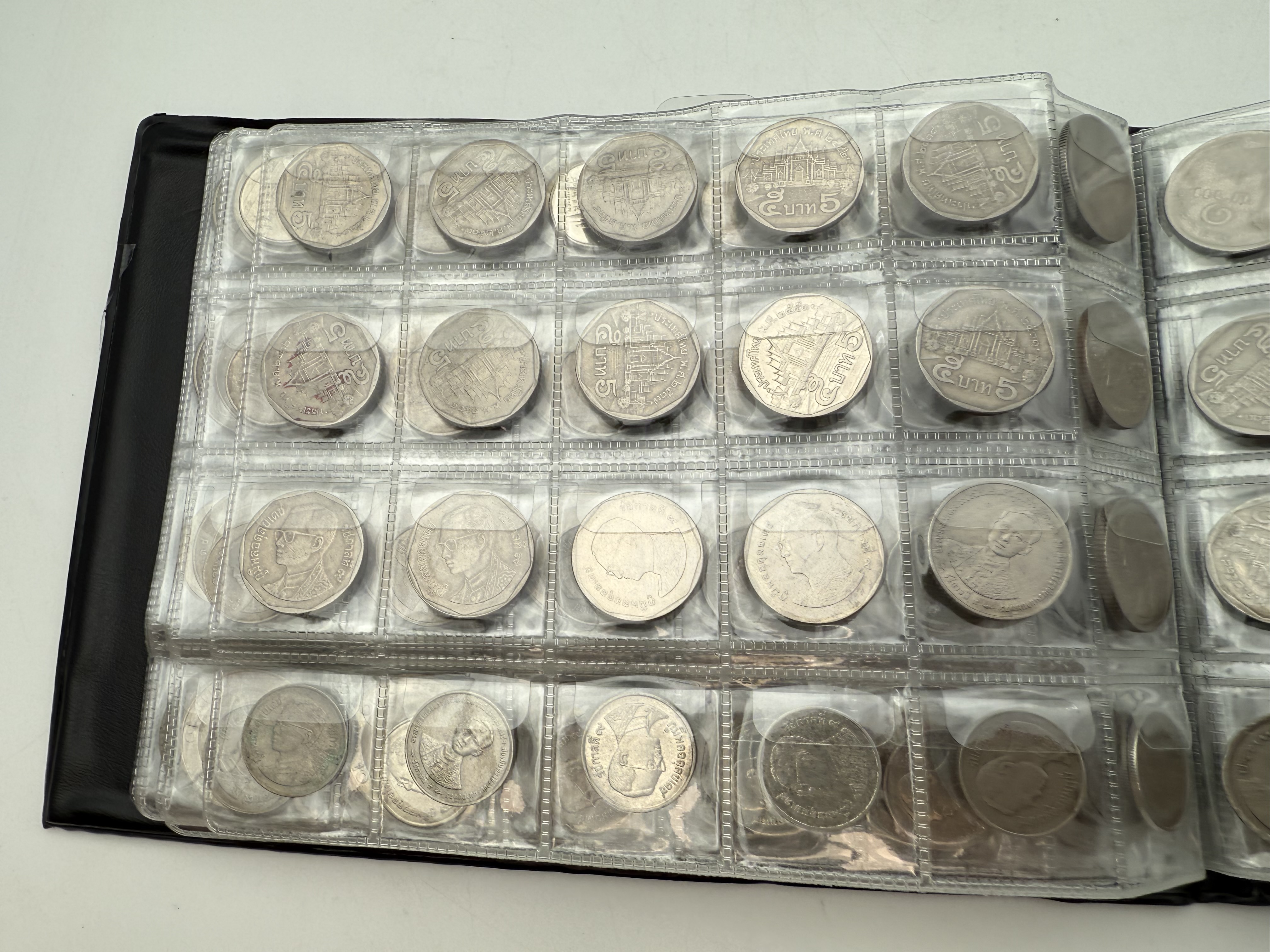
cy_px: 476
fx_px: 881
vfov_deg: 56.8
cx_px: 635
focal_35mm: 24
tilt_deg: -78.6
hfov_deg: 71.6
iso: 40
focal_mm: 2.22
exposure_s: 1/254
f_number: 2.2
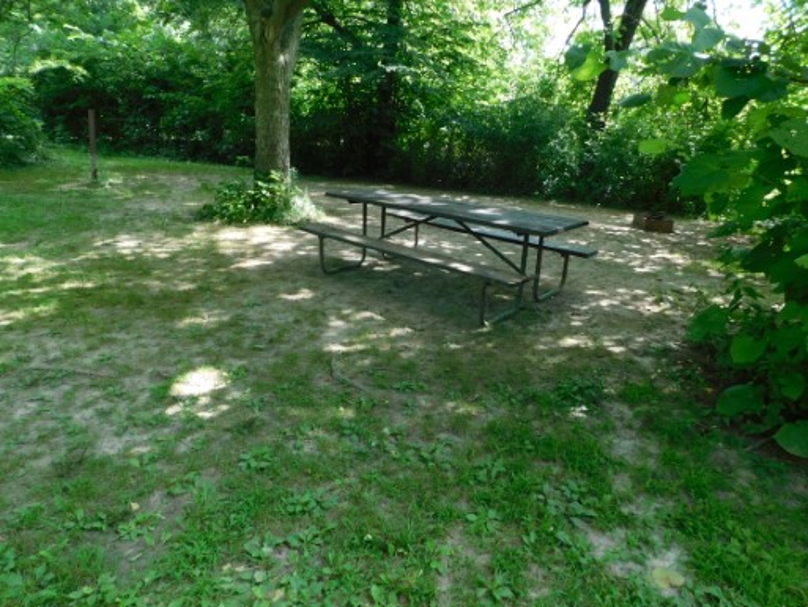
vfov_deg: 58.9
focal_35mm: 23
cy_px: 304
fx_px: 537
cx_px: 404
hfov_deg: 73.9
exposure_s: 1/100
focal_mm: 4
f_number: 3
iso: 125
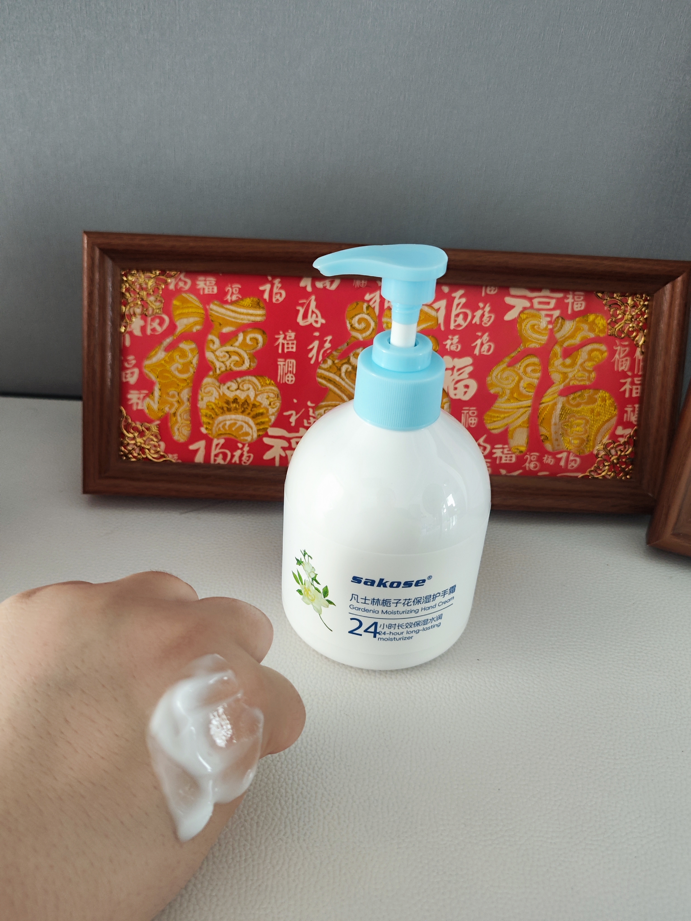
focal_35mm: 24
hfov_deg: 56.8
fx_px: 639
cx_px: 346
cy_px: 460
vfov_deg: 71.6
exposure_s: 1/28.4
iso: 600
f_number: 1.9
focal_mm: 6.92
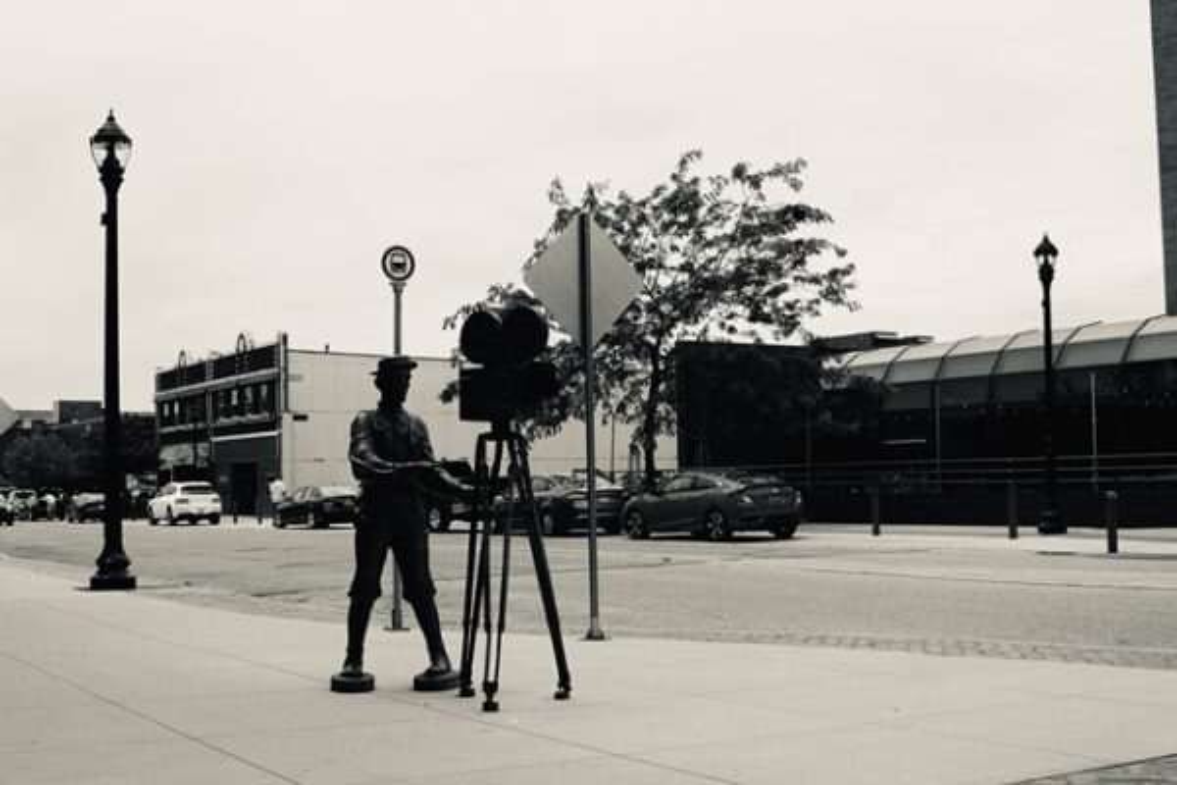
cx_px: 588
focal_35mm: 42
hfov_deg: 46.4
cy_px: 392
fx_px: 1373
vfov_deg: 31.9
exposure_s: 1/160
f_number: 10
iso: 100
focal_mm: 28
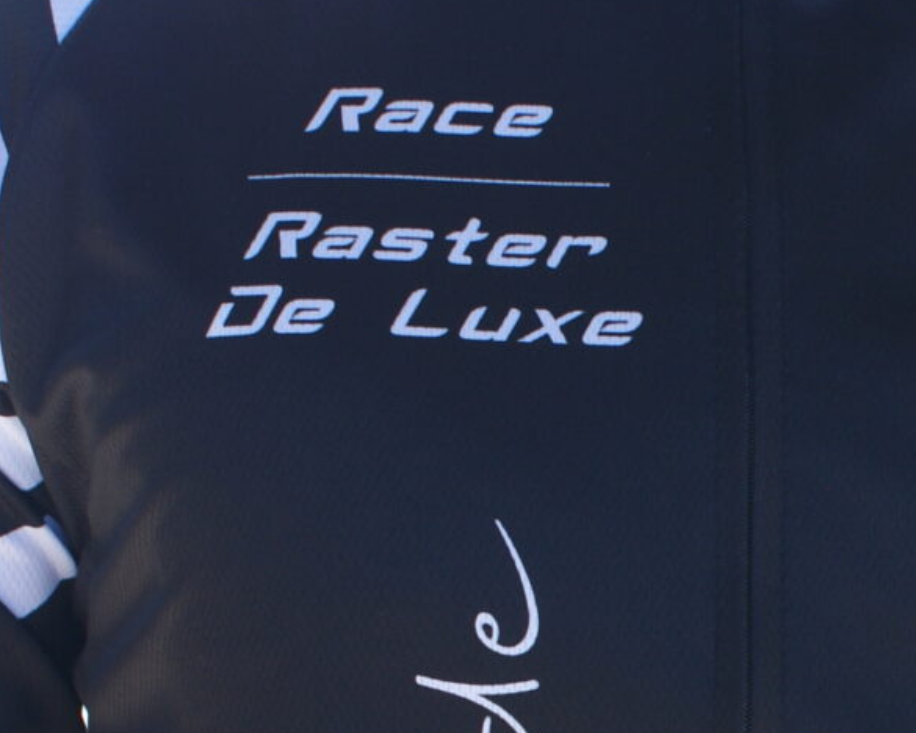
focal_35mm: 160
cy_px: 785
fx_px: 4338
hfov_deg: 12.0
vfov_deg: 9.6
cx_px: 816
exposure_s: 1/60
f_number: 5.6
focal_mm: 26
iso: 100
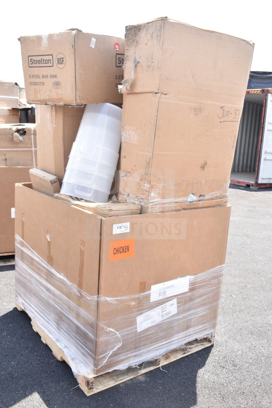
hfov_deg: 40.0
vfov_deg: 57.2
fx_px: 374
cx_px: 136
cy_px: 204
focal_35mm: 33
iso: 200
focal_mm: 22
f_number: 5
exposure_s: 1/250
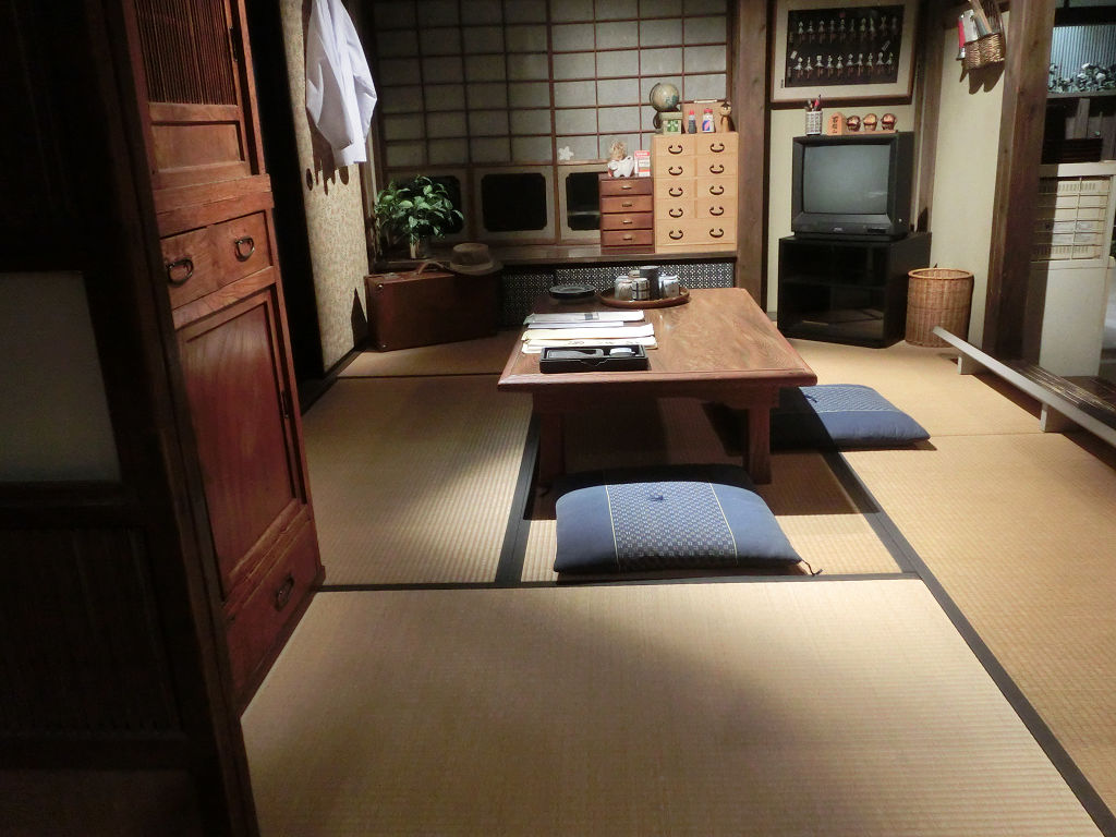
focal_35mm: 28
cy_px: 418
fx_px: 903
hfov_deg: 63.4
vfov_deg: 49.7
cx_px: 558
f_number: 3
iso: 800
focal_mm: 5
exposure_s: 1/80
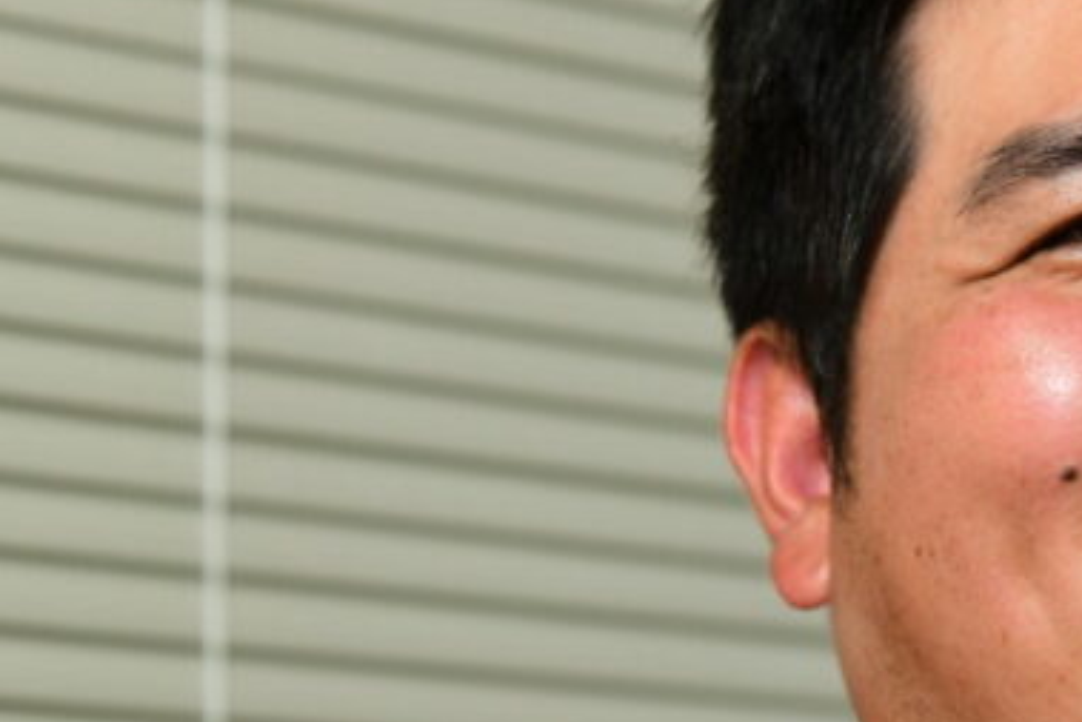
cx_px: 1299
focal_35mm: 297
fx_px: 8929
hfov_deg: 6.9
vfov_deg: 4.6
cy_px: 504
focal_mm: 110
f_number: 6.3
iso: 400
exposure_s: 1/125
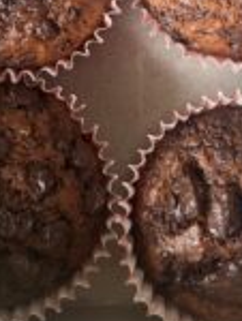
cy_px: 26
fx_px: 595
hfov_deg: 23.0
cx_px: 118
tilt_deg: -64.2
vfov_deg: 28.9
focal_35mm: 64
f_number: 1.5
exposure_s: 1/121
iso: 125
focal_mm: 5.7
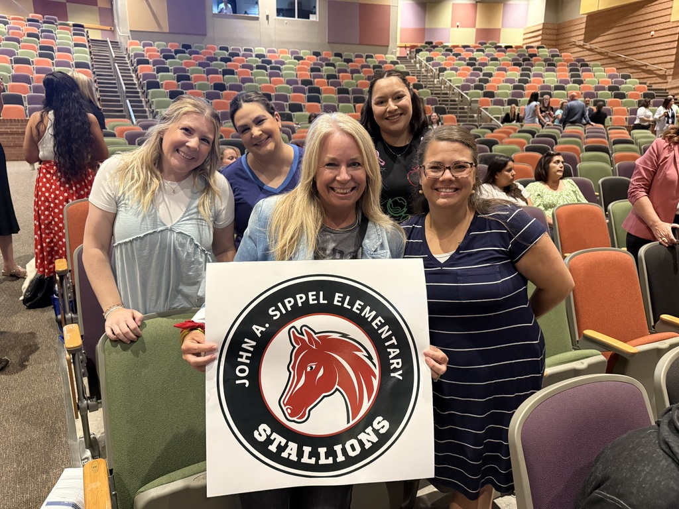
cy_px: 254
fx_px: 471
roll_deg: -0.3
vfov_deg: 56.8
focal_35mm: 24
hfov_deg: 71.6
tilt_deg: -14.2
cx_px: 340
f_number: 1.78
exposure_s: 1/40
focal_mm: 6.76
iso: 800
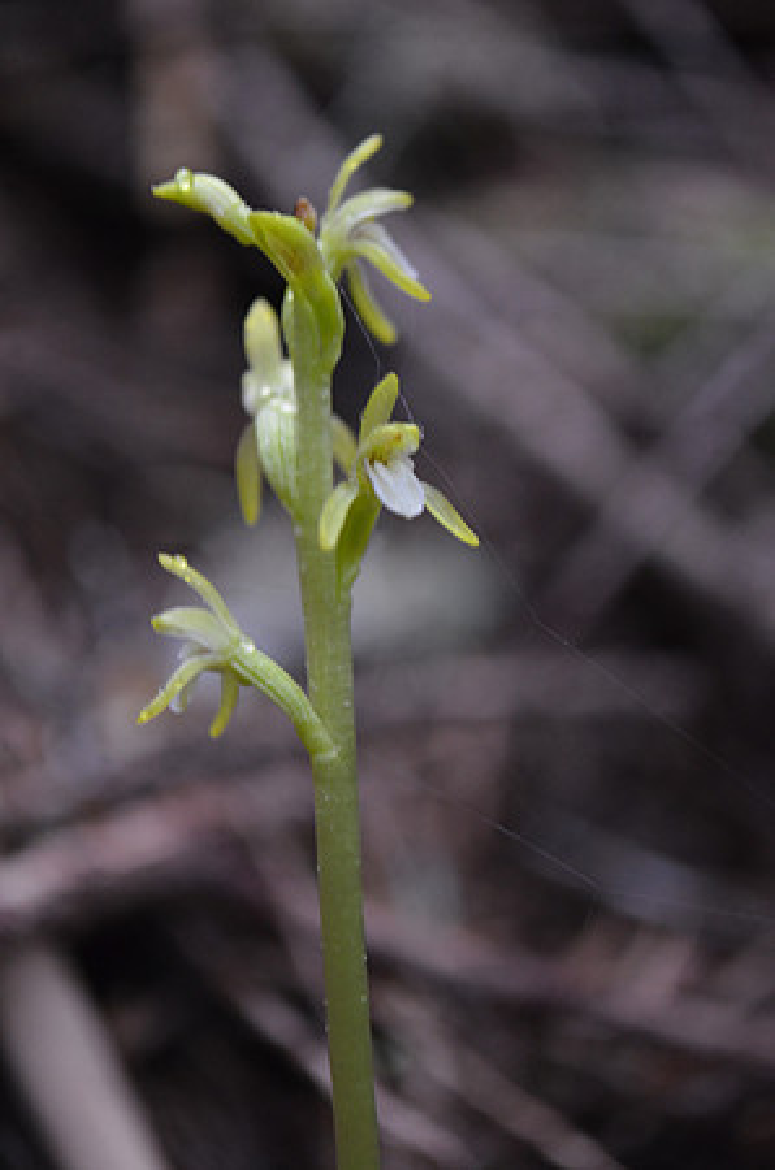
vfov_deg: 24.7
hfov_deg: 16.5
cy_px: 585
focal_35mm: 82
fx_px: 2676
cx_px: 388
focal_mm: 55
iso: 1600
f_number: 5.6
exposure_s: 1/13
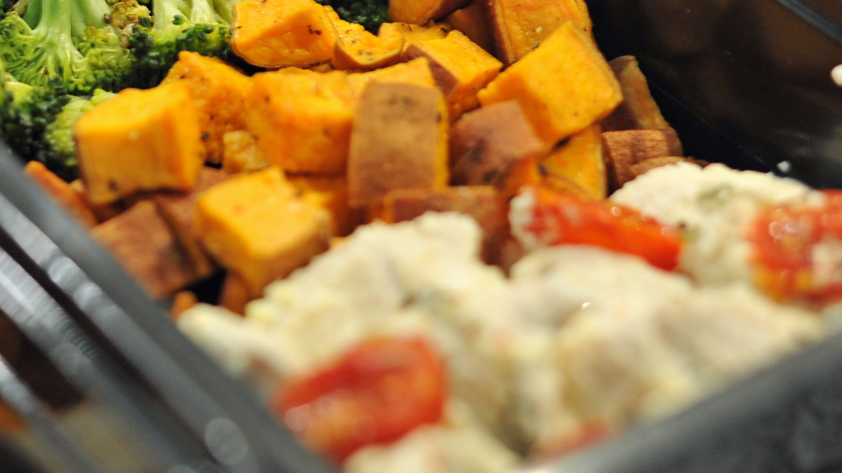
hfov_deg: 17.2
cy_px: 17
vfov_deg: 9.9
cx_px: 13
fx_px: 2724
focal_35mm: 122
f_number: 2.8
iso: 800
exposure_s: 1/25
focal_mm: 50
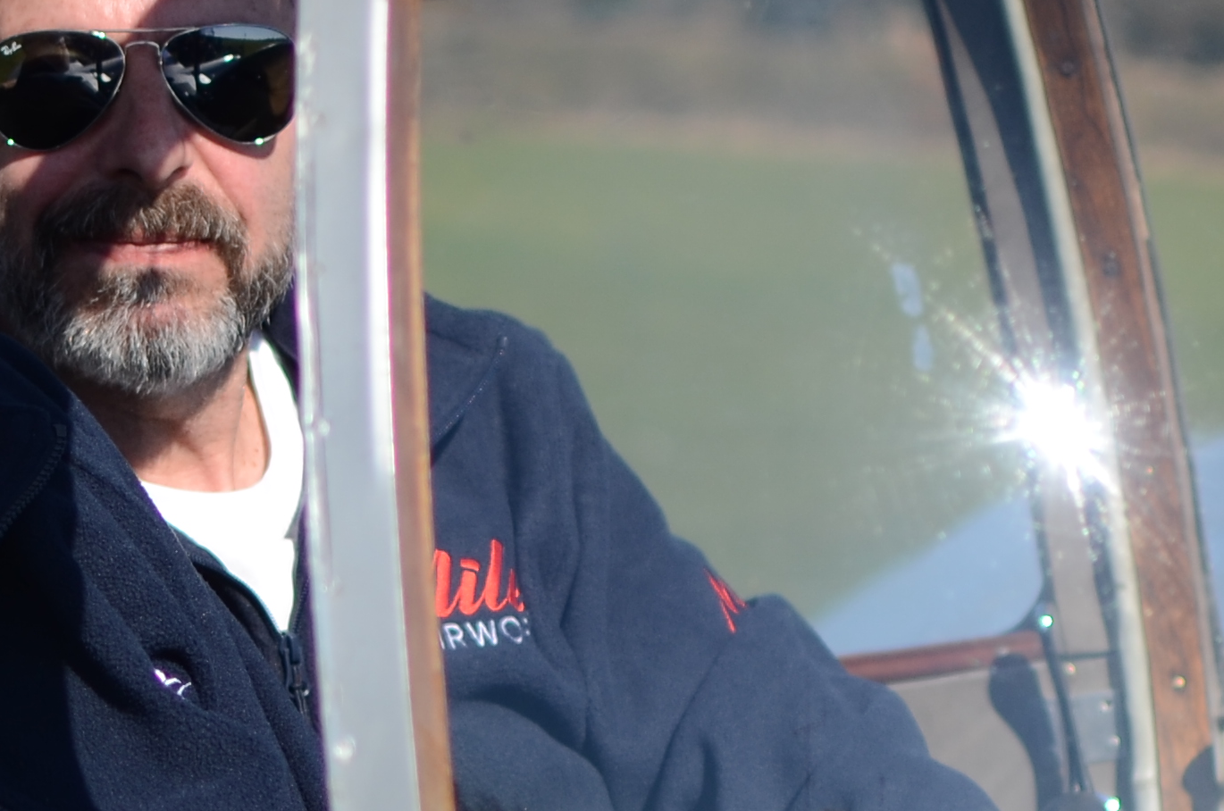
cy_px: 699
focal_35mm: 189
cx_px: 391
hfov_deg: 10.9
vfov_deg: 7.2
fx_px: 6407
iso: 100
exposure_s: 1/4000
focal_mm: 35
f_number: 2.2
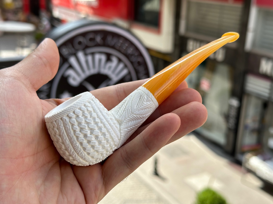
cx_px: 136
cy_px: 102
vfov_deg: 30.3
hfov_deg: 39.7
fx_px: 379
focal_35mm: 48
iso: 64
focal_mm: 6.86
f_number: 1.78
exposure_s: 1/1157
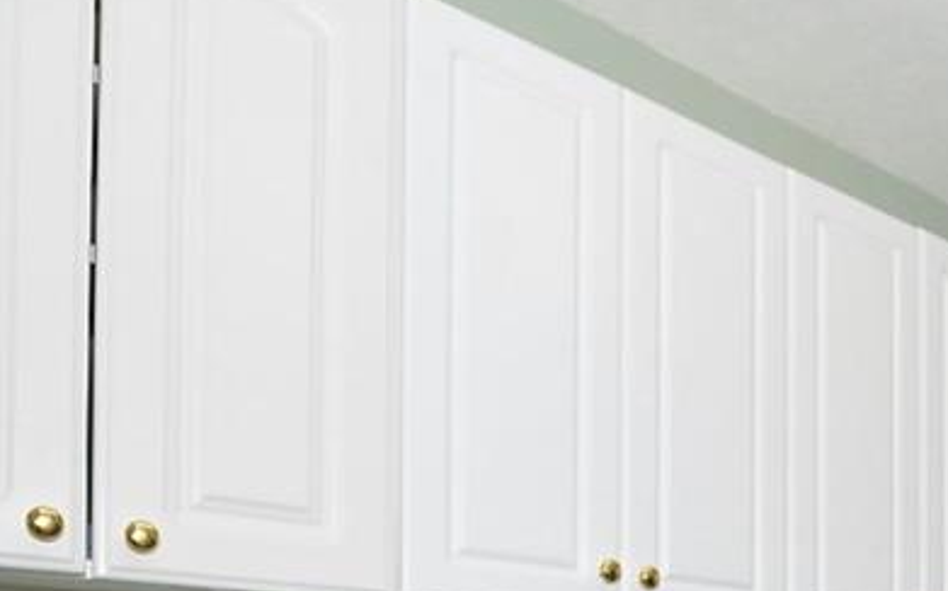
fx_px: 1033
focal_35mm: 40
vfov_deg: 27.6
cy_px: 729
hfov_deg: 43.6
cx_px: 907
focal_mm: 10
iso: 400
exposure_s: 1/60
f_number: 5.6
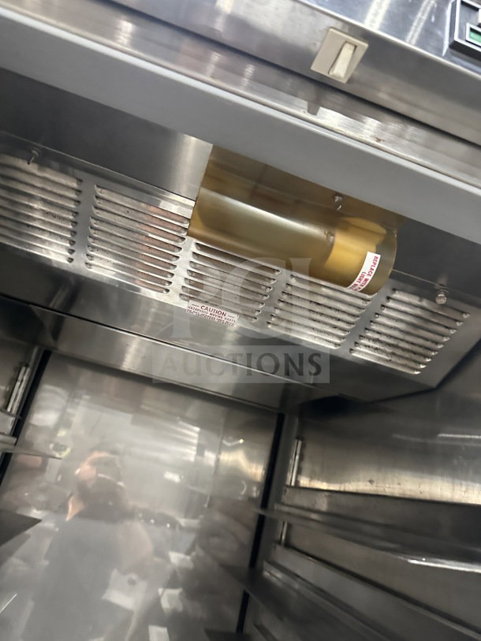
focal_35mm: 24
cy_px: 320
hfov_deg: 56.8
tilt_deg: +20.8
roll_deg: -12.9
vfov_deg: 71.6
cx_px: 240
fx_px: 445
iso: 1000
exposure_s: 1/57
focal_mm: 6.86
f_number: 1.78
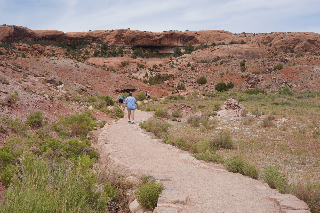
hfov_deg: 39.6
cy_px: 108
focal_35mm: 50
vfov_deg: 27.0
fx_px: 444
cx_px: 158
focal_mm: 49
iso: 100
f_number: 14
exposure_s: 1/100
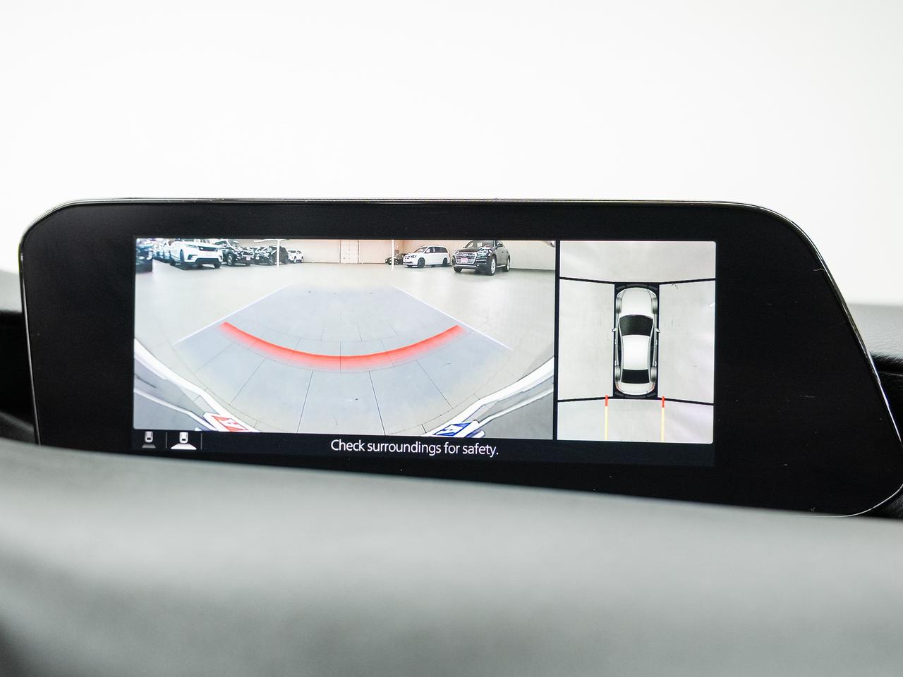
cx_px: 414
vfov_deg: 34.7
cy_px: 336
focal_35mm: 42
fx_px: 1085
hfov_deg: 45.1
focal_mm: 35.7
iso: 1000
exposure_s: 1/40
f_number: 3.5
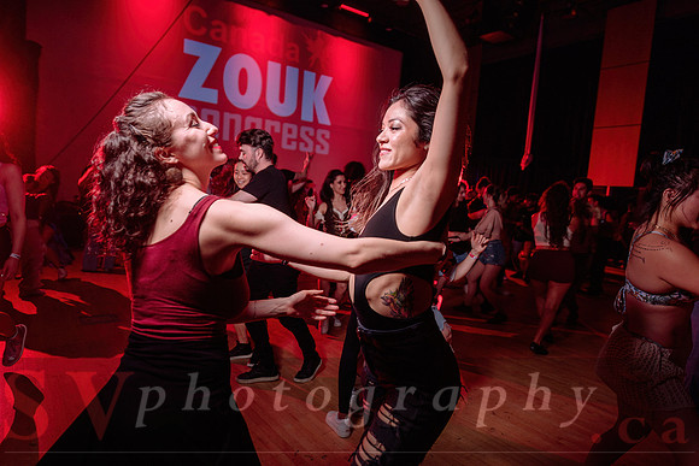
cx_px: 350
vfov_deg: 53.2
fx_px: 466
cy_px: 233
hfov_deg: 73.7
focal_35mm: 24
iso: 800
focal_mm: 24
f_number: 2.8
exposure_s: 1/100
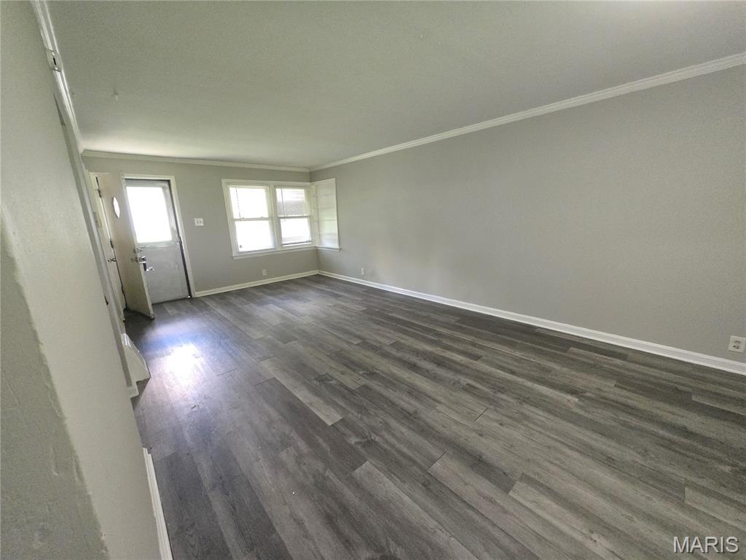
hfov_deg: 106.2
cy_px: 280
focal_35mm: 13
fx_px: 280
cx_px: 373
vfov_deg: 89.9
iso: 640
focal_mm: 1.7
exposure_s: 1/60
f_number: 2.2
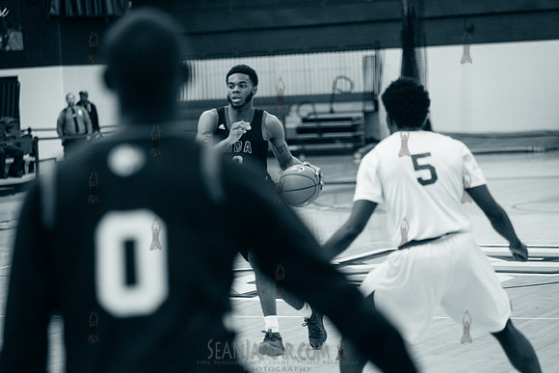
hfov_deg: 16.4
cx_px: 280
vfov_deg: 11.0
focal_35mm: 125
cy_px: 186
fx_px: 1941
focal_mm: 125
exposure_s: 1/500
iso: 4000
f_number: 2.8
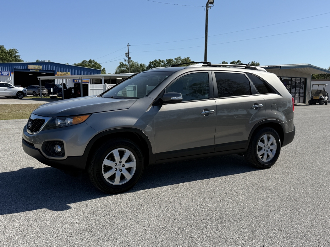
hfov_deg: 51.3
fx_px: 343
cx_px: 163
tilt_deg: -6.4
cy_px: 126
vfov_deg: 39.7
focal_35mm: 36
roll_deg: -1.3
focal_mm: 6.76
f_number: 1.78
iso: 80
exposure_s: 1/5714
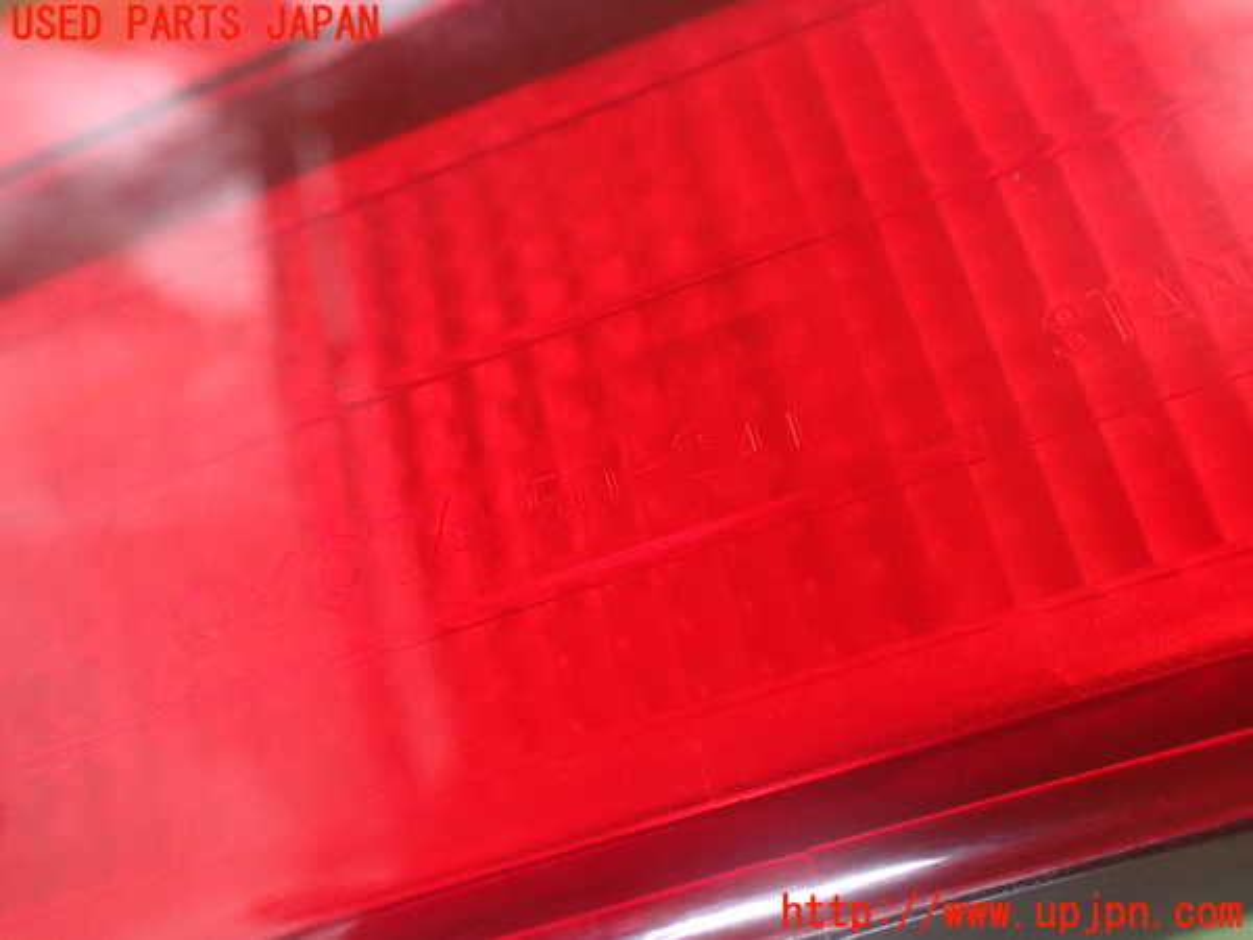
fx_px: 1086
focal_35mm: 30
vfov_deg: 46.8
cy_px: 470
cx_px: 626
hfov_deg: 60.0
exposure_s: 1/60
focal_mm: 5.4
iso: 800
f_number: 2.3
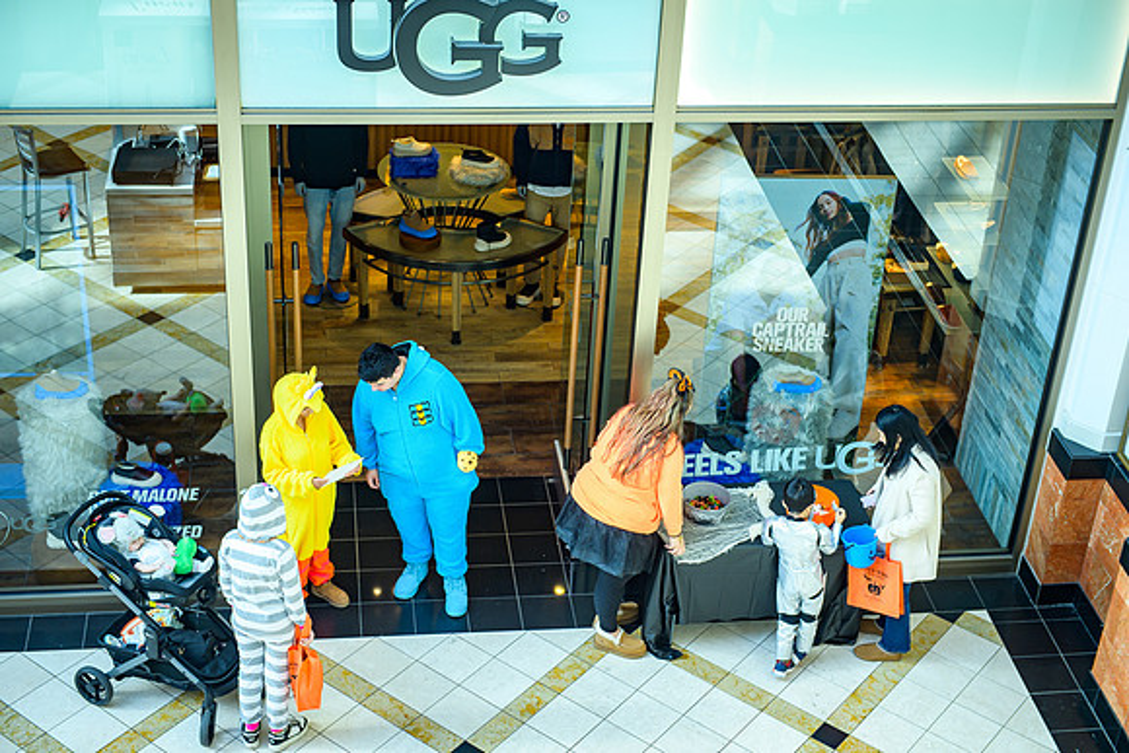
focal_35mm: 57
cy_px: 376
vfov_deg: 23.7
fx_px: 1791
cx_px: 564
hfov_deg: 35.0
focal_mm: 55
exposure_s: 1/200
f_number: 3.5
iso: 500
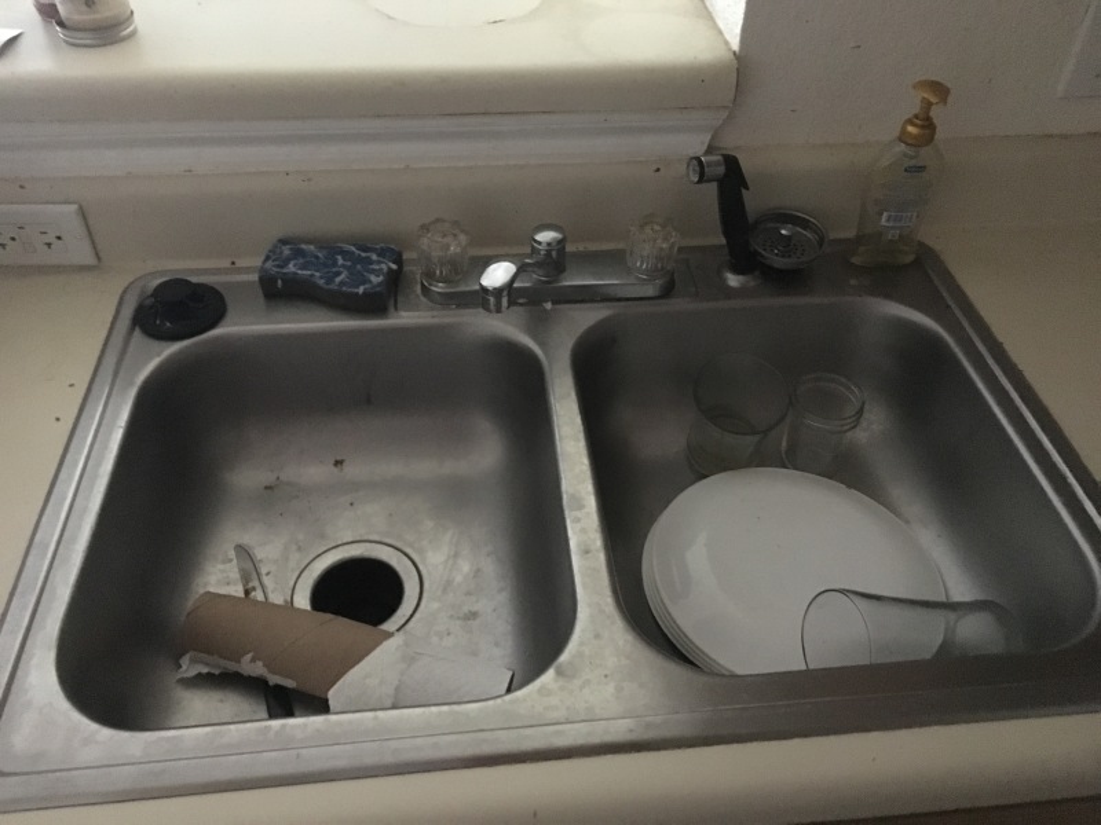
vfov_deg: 48.2
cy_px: 412
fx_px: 922
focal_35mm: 29
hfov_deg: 61.7
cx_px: 550
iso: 1000
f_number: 2.2
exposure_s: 1/15
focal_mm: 4.15
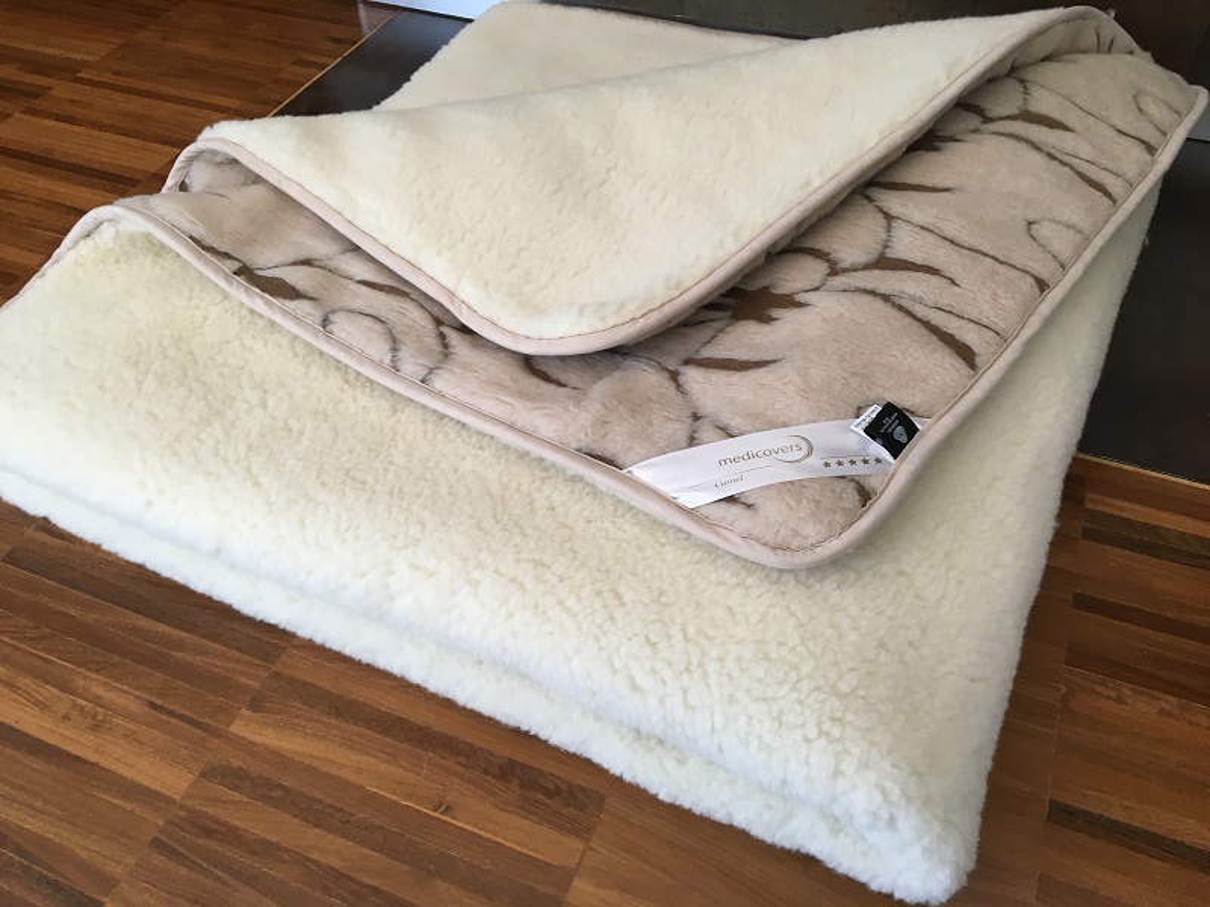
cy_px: 454
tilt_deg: -46.6
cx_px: 605
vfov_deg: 48.2
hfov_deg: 61.7
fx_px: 1014
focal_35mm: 29
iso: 40
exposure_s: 1/33
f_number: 2.2
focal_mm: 4.15
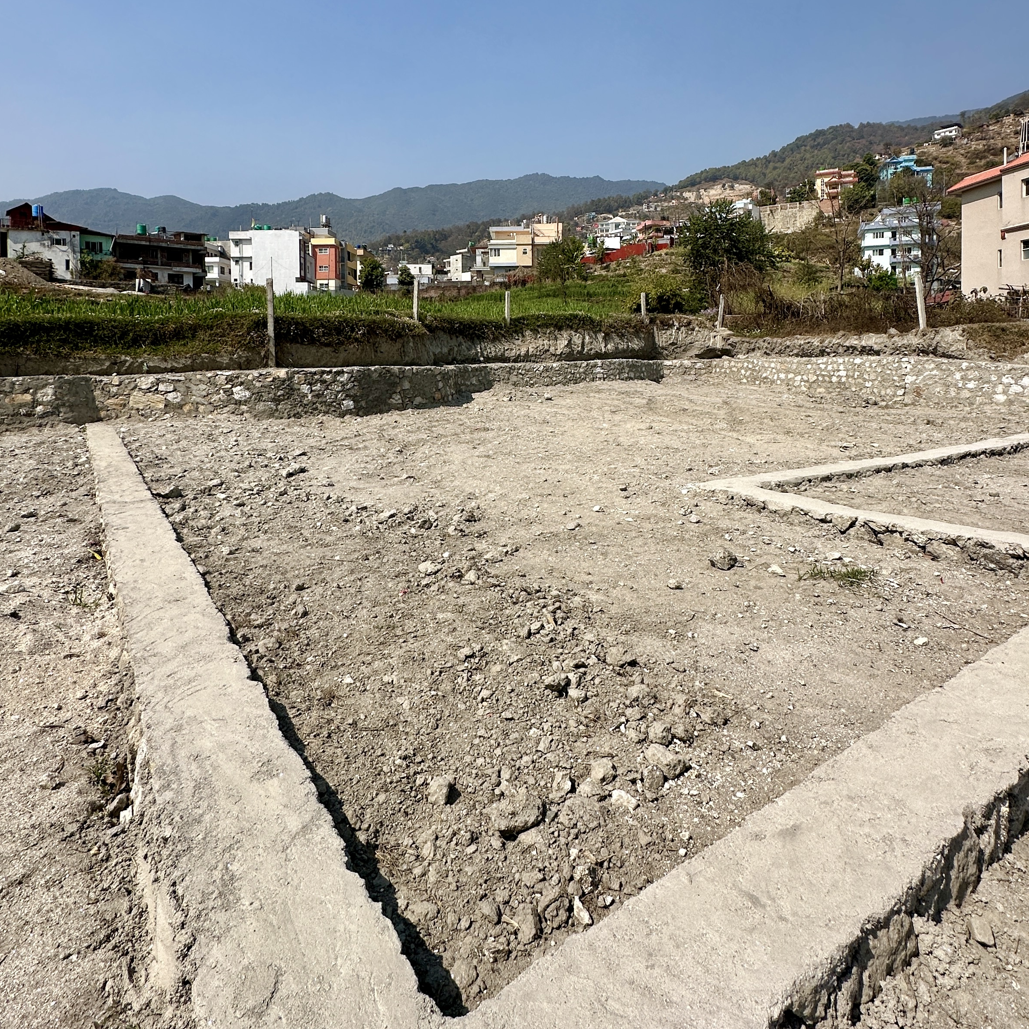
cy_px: 378
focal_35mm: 21
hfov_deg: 72.1
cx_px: 527
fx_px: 706
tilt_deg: -1.5
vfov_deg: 70.8
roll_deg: +1.2
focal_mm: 2.22
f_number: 2.2
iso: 40
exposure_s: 1/2882
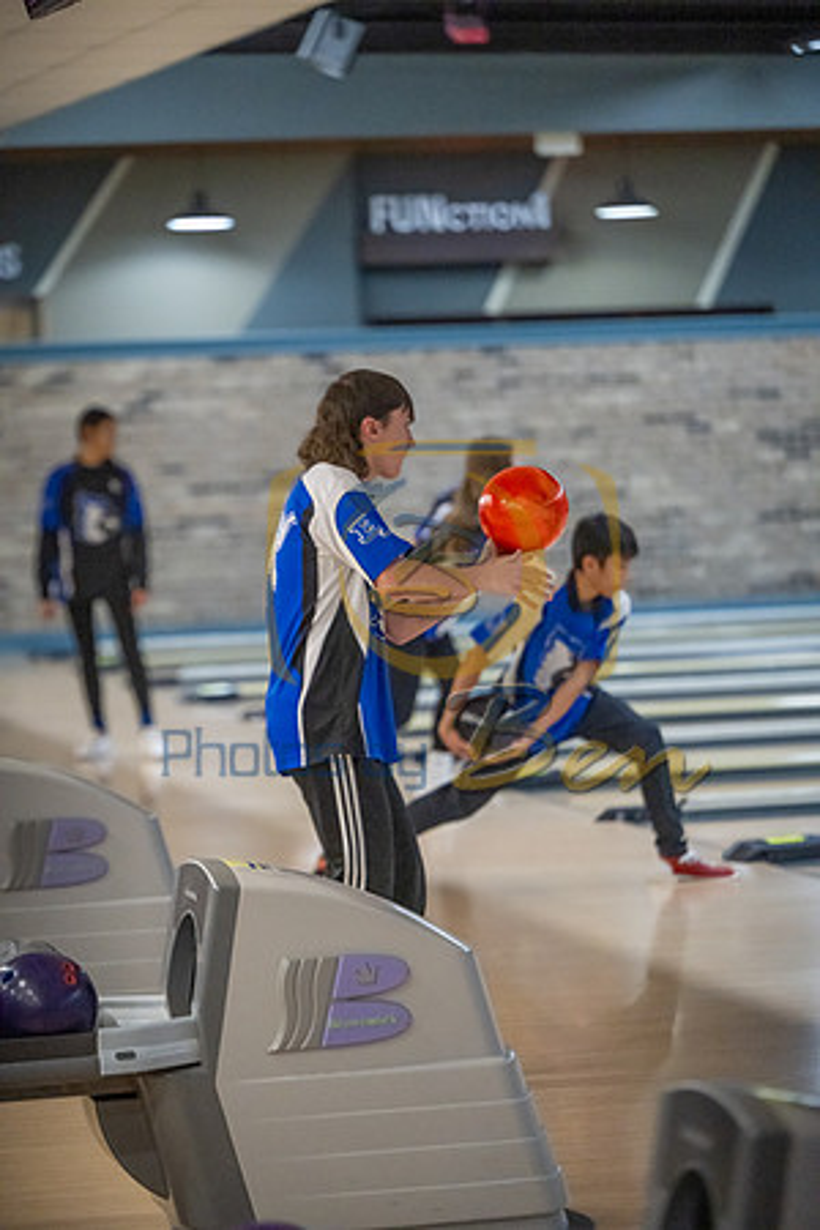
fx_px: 4783
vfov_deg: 14.7
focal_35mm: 140
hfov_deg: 9.8
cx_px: 410
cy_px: 615
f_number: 2.8
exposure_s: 1/800
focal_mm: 140
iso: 4000
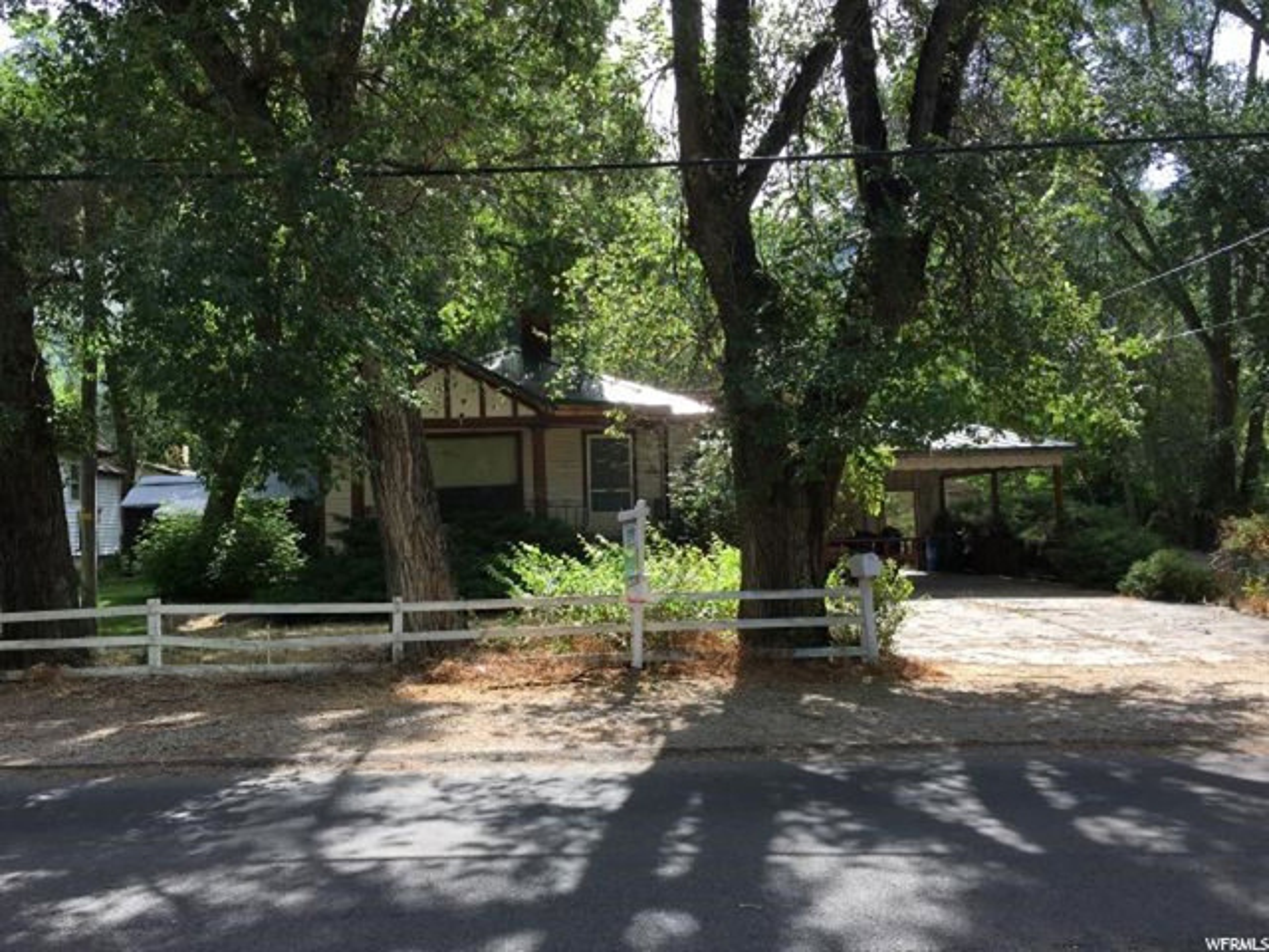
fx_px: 1063
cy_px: 476
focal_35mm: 29
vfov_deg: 48.2
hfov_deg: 61.7
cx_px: 634
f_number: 2.2
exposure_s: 1/359
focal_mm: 4.15
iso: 25
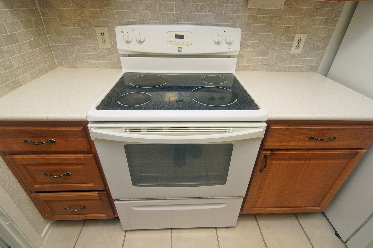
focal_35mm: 16
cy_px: 124
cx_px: 186
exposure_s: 1/60
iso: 640
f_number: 6.3
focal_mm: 11
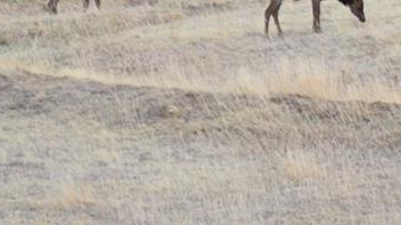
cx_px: 523
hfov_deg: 1.8
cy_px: 43
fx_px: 12678
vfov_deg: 1.0
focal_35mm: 1193
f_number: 5.6
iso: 320
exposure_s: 1/500
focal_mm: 165
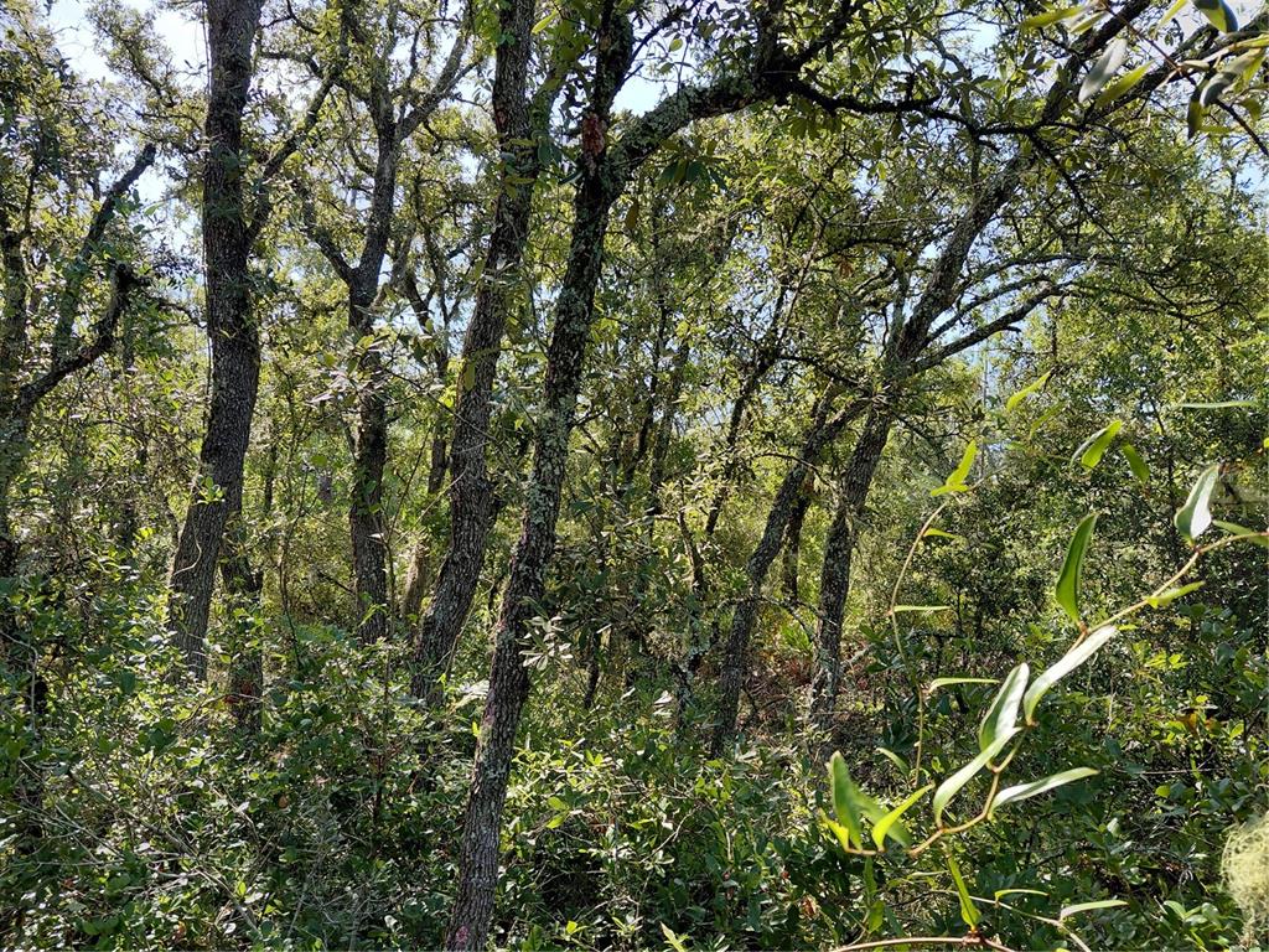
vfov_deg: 54.9
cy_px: 476
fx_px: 916
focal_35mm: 25
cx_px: 634
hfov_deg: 69.4
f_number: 1.8
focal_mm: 4.69
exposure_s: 1/444
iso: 50
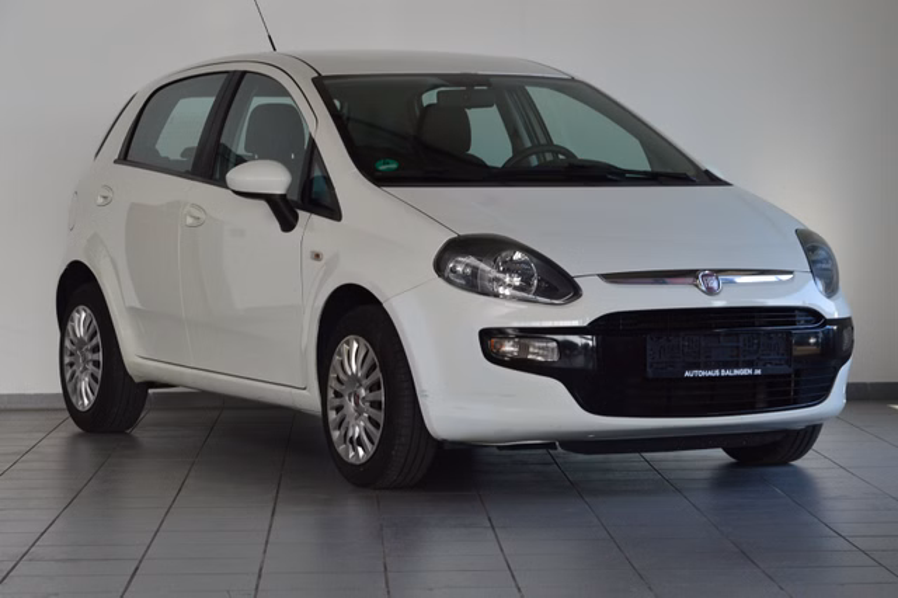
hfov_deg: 17.1
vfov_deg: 11.4
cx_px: 449
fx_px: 2992
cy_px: 299
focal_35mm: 120
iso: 400
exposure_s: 1/60
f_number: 8
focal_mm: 80
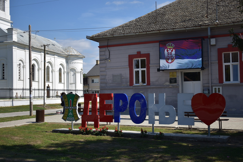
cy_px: 81
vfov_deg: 28.1
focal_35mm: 48
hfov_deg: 41.1
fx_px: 324
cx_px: 122
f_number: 4.5
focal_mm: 32
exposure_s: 1/800
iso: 100
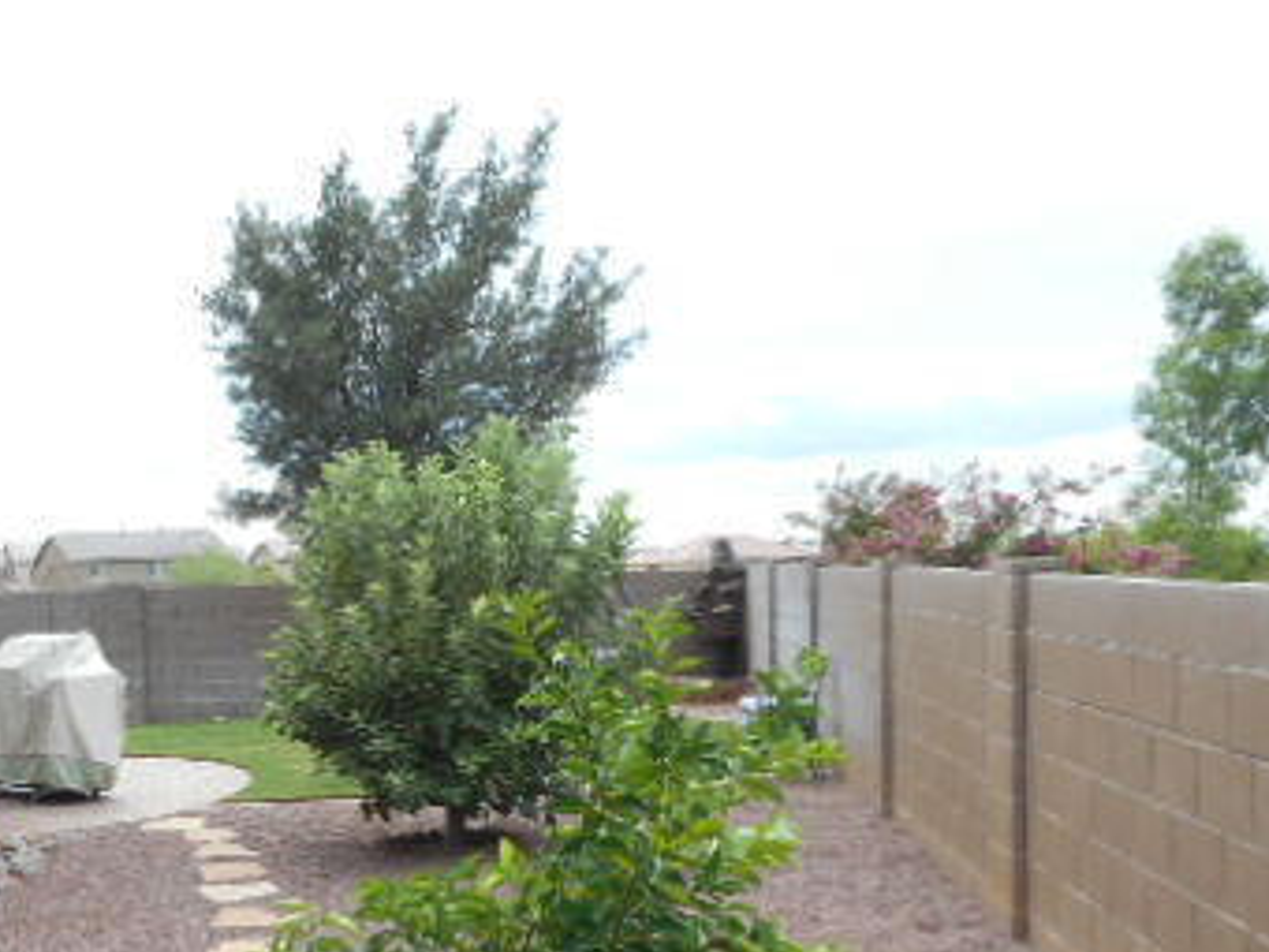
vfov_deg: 30.2
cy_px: 754
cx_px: 265
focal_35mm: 47
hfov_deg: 39.0
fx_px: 1723
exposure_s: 1/200
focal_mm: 4.5
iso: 80
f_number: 3.7
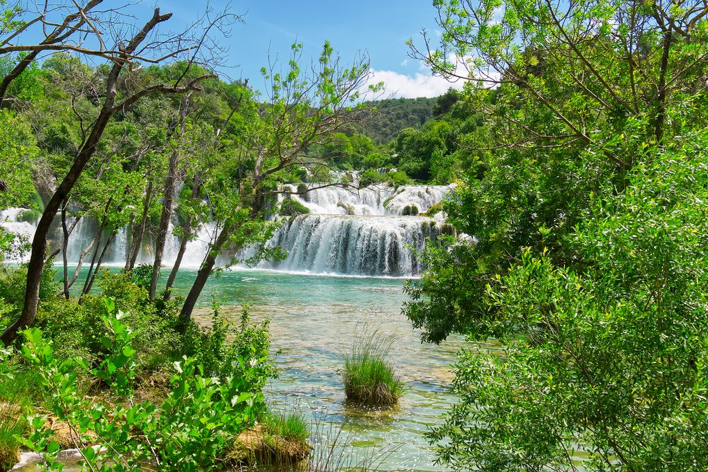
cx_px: 354
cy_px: 236
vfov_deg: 35.5
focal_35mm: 38
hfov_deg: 51.3
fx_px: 738
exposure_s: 1/320
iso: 100
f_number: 8
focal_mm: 25
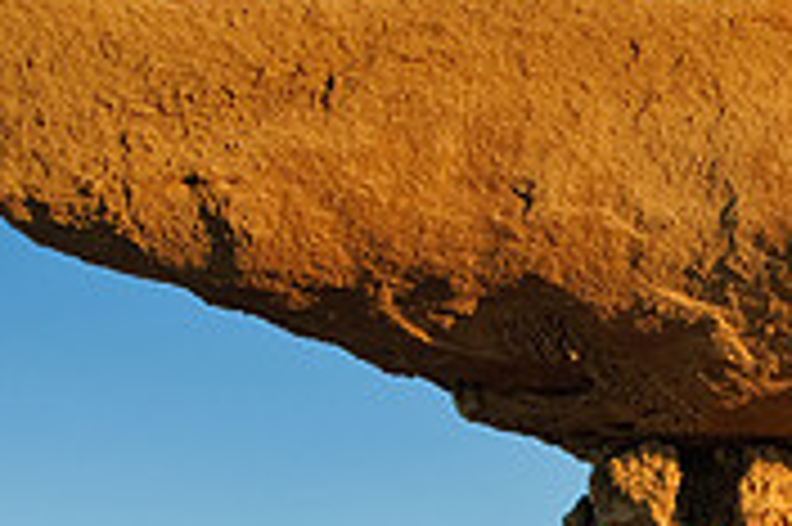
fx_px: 3157
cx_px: 734
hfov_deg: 14.1
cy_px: 515
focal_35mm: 144
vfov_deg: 9.5
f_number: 11
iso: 100
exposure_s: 1/15
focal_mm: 29
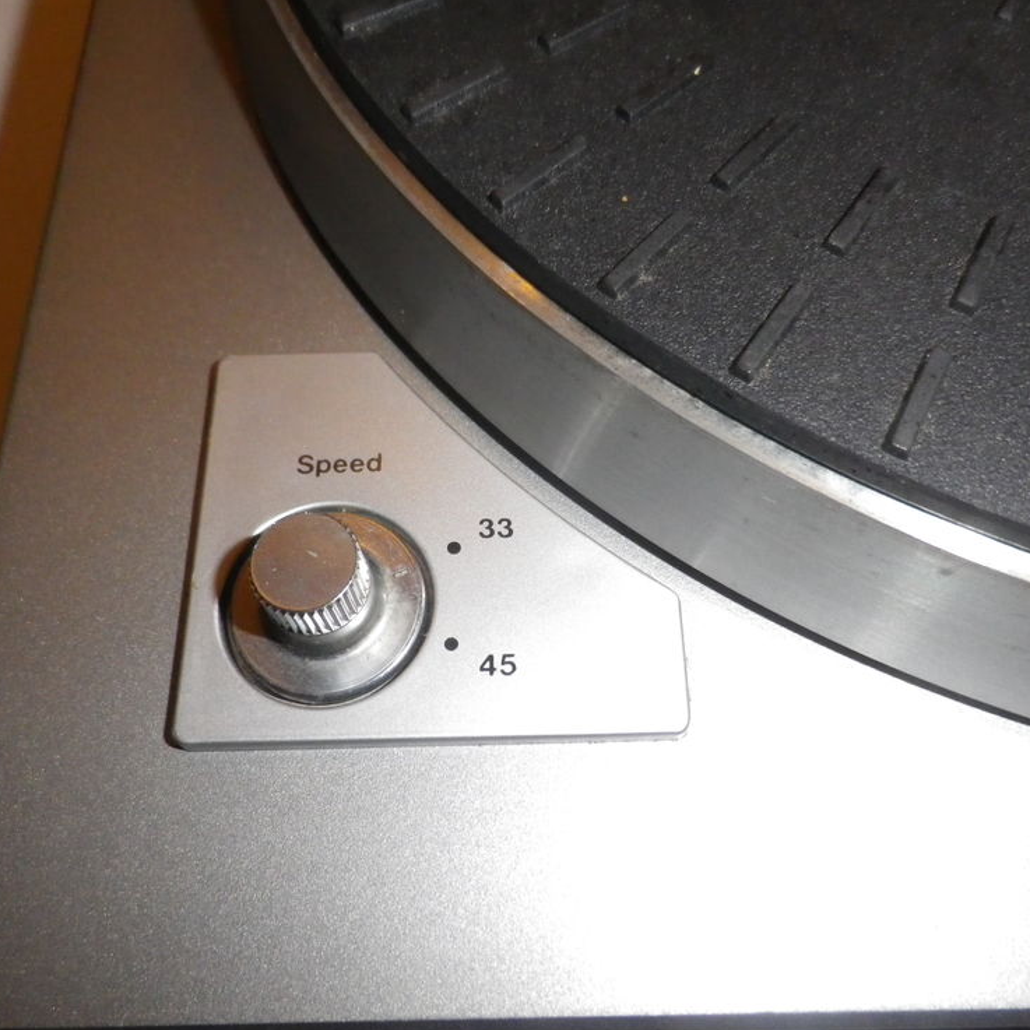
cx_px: 510
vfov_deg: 54.0
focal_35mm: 30
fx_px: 1010
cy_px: 521
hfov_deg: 54.0
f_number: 7.1
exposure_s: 1/50
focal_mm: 4.5
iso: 400
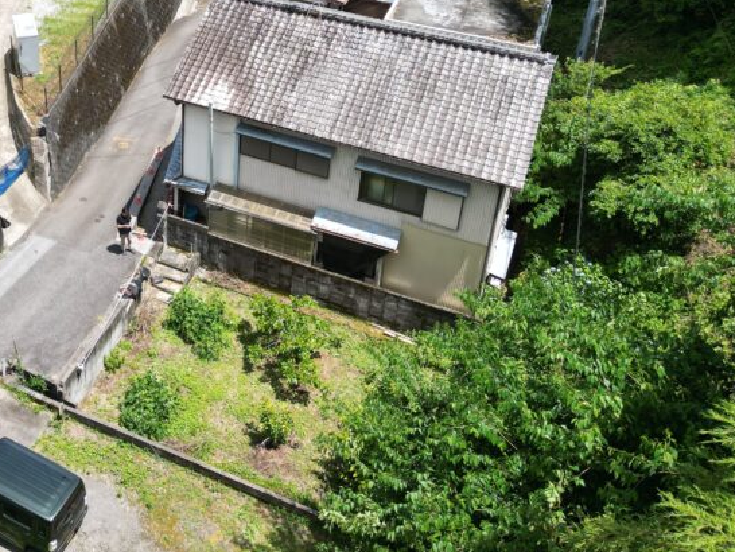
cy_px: 57
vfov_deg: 30.8
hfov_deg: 40.6
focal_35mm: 45
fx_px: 956
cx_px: 163
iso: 130
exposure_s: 1/2500
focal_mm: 6.72
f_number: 1.7
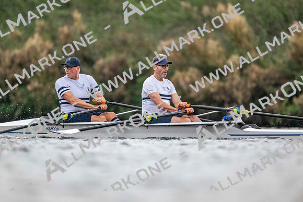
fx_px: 5051
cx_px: 152
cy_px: 101
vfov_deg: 2.3
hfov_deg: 3.4
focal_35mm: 600
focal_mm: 600
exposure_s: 1/2500
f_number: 4
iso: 4000
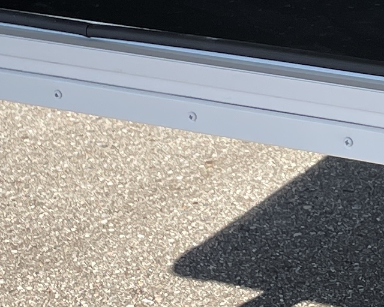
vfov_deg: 9.2
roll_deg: +2.0
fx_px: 1818
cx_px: 456
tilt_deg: -7.5
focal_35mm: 160
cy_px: -236
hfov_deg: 11.8
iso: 32
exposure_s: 1/1350
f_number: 1.6
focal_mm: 4.2
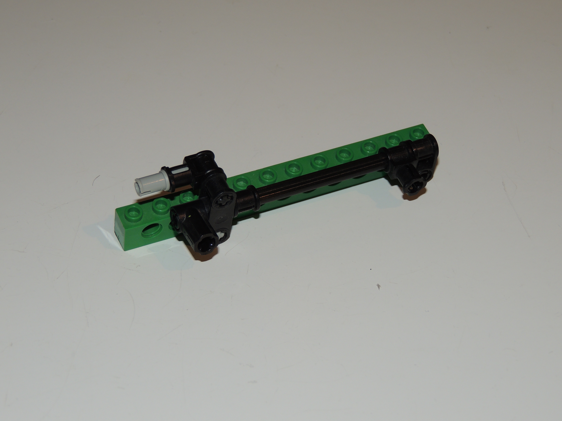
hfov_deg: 21.8
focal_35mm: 90
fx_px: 1461
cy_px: 210
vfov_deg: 16.4
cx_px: 281
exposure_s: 1/60
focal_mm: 16
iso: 140
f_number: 4.1
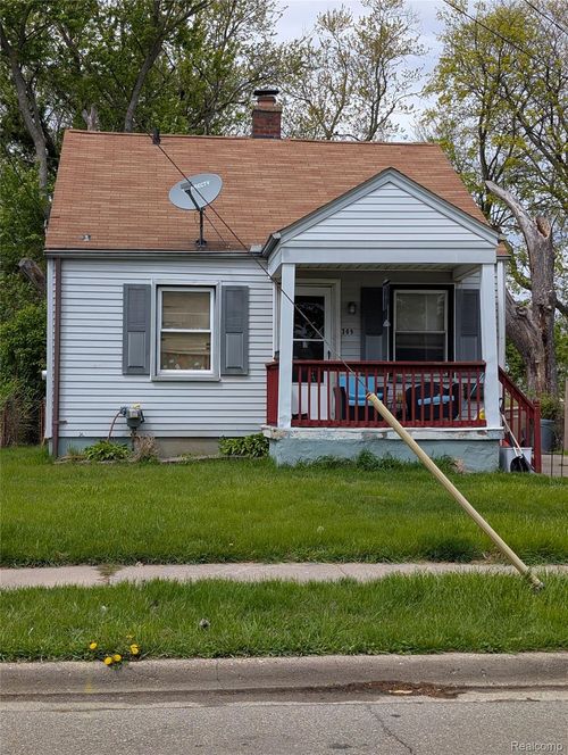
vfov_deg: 38.9
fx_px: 1069
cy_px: 378
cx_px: 284
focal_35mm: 49
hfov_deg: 29.7
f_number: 1.68
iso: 20
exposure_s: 1/1359
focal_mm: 6.9
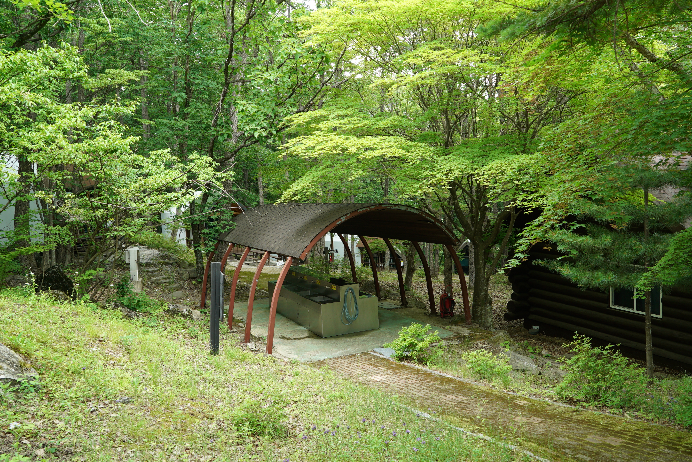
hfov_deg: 61.9
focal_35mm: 30
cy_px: 231
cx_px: 346
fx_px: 577
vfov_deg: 43.7
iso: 320
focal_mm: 30
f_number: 7.1
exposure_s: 1/80
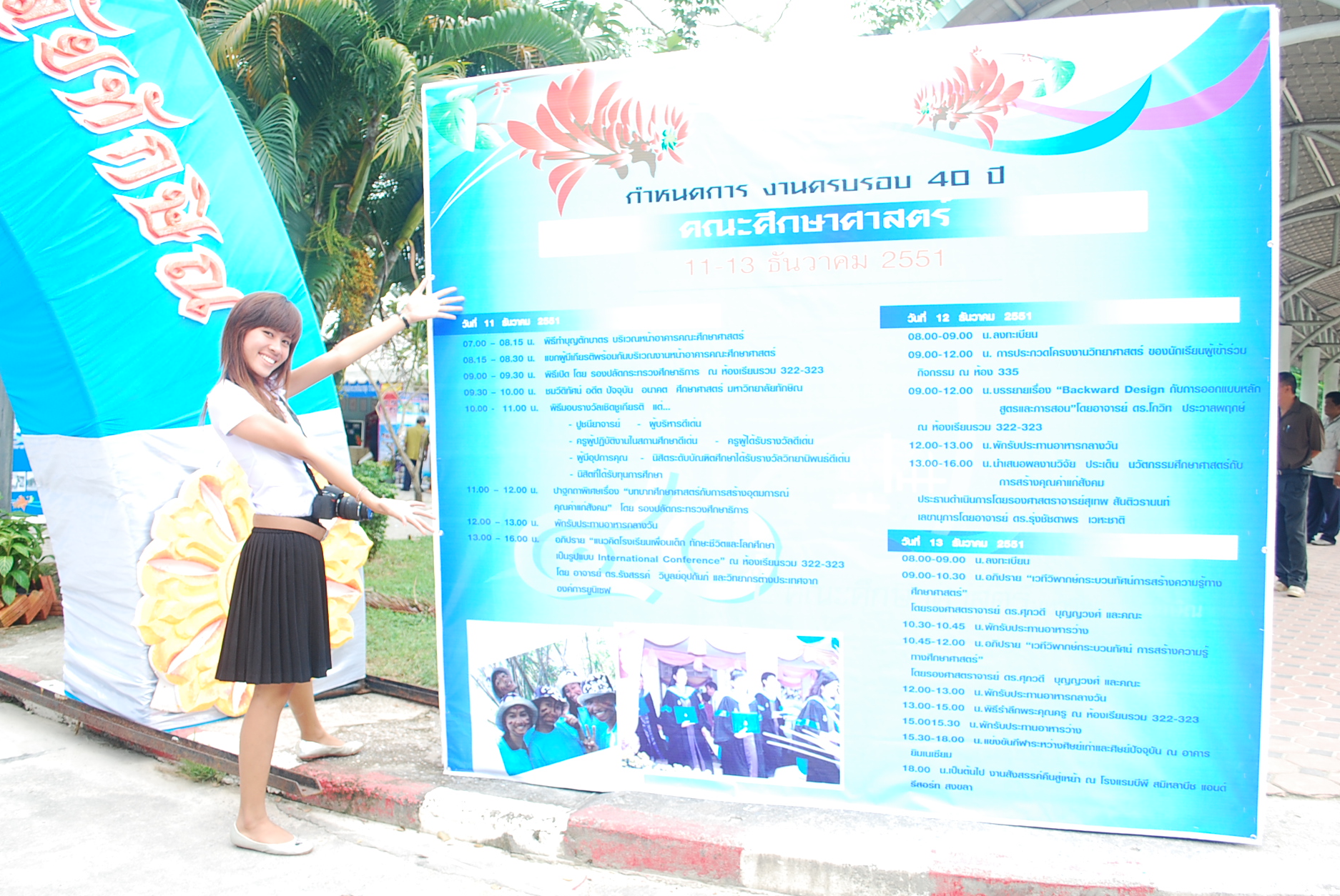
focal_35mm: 31
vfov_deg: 42.4
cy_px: 452
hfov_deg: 60.2
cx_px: 656
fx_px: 1155
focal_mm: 20
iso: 200
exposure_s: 1/100
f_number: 5
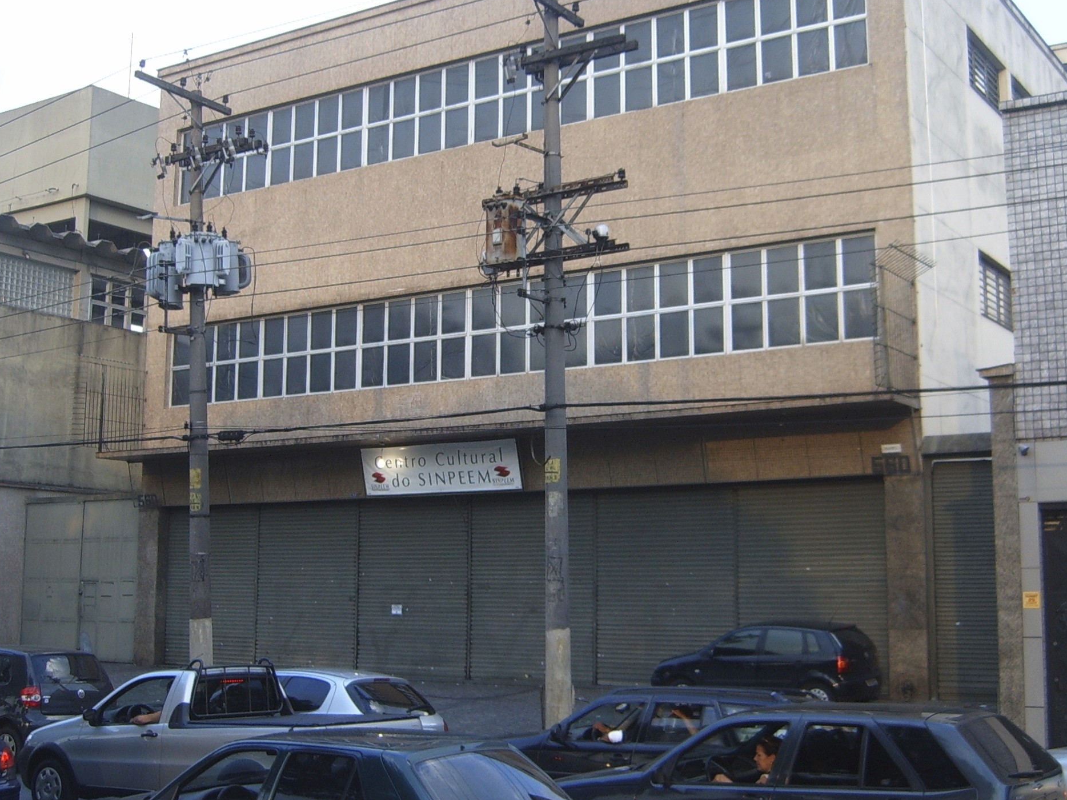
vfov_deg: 32.1
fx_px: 1387
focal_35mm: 45
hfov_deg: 42.1
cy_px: 352
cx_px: 522
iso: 63
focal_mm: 6.2
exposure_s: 1/125
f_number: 2.9
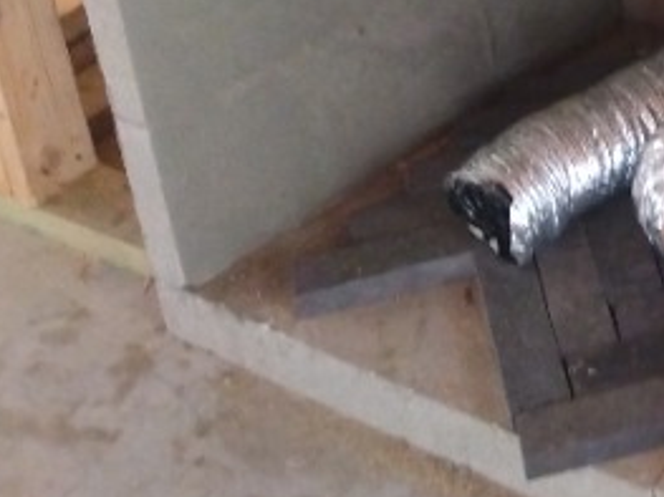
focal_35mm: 70
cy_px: -275
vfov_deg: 18.3
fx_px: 1342
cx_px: 861
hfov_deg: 24.3
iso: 656
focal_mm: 3.54
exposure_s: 1/30
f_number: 2
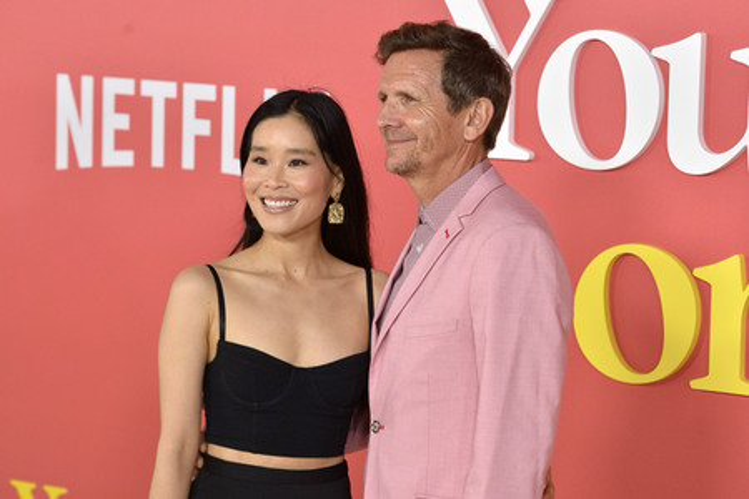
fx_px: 2705
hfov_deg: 15.8
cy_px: 250
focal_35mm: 130
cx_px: 374
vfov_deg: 10.5
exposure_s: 1/320
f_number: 6.3
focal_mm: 130
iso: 2000
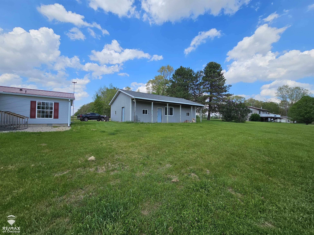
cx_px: 157
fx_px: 118
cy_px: 118
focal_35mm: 13
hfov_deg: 106.2
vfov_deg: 89.9
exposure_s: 1/2252
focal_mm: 2.2
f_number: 2.2
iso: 50
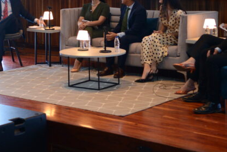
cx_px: 75
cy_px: -7
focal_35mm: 98
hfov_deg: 20.7
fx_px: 618
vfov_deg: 13.7
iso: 2000
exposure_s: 1/125
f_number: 2.8
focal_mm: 40
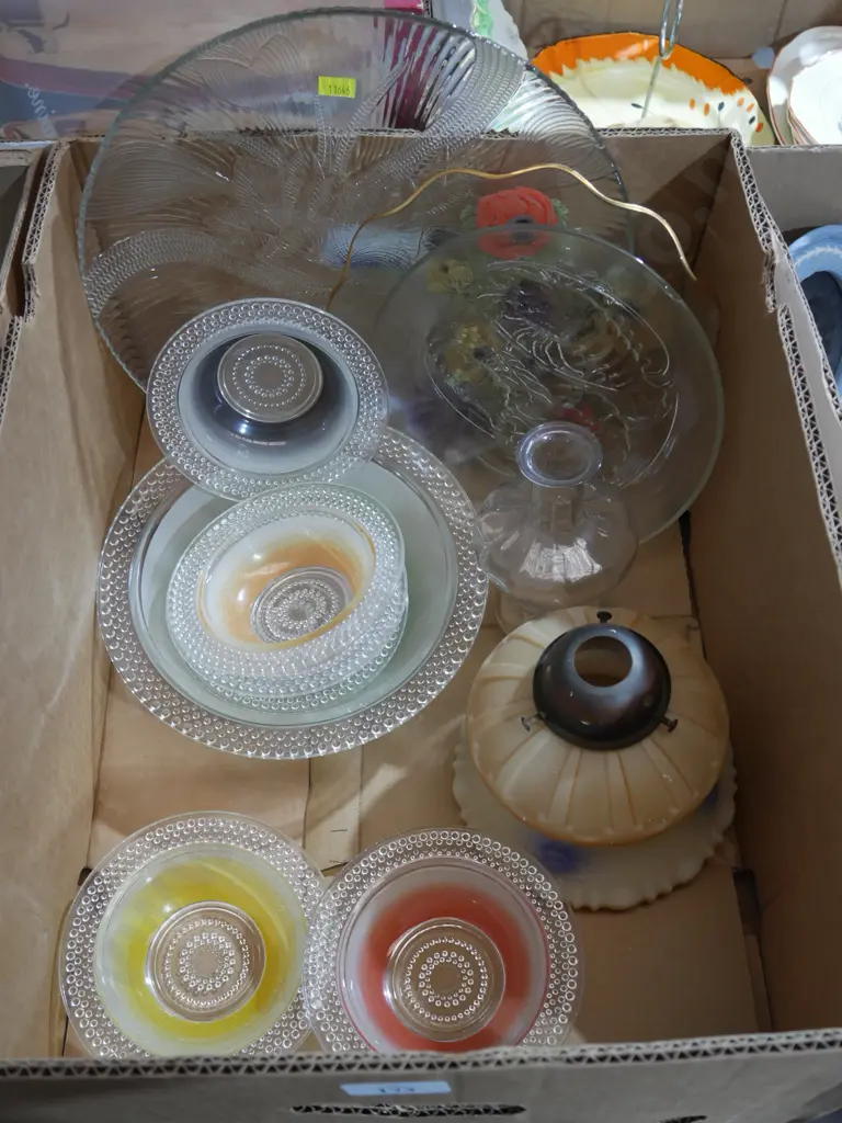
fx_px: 1103
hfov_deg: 41.8
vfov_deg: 54.0
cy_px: 562
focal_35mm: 34
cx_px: 421
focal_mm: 17
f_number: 4
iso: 800
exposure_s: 1/60
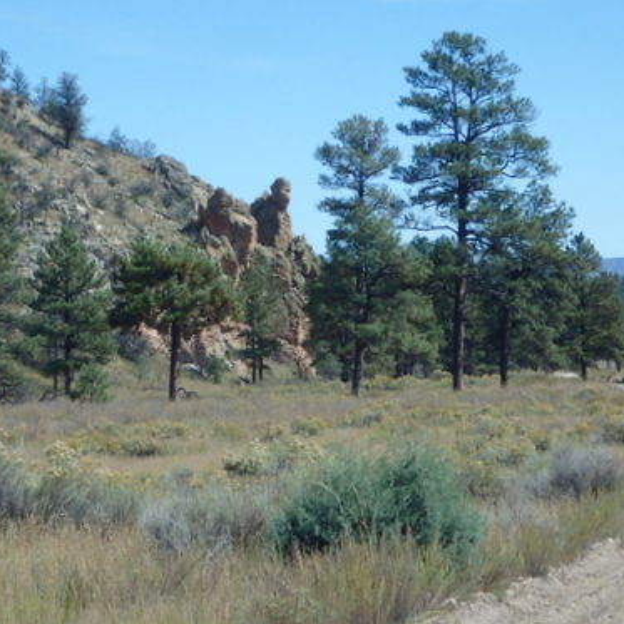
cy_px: 312
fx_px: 3385
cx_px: 243
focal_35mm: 166
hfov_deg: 10.5
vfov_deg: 10.5
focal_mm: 25
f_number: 5.9
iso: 200
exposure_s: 1/640
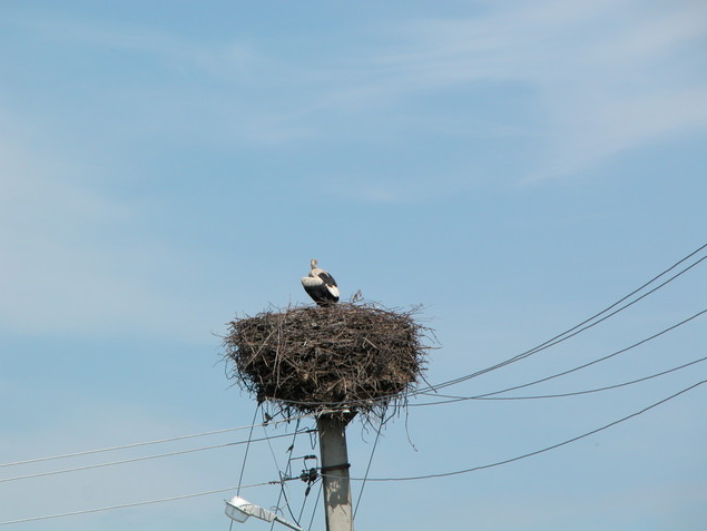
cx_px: 353
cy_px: 266
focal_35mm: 282
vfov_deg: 5.3
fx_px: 5763
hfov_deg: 7.0
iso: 100
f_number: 6.6
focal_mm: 71.2
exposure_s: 1/452
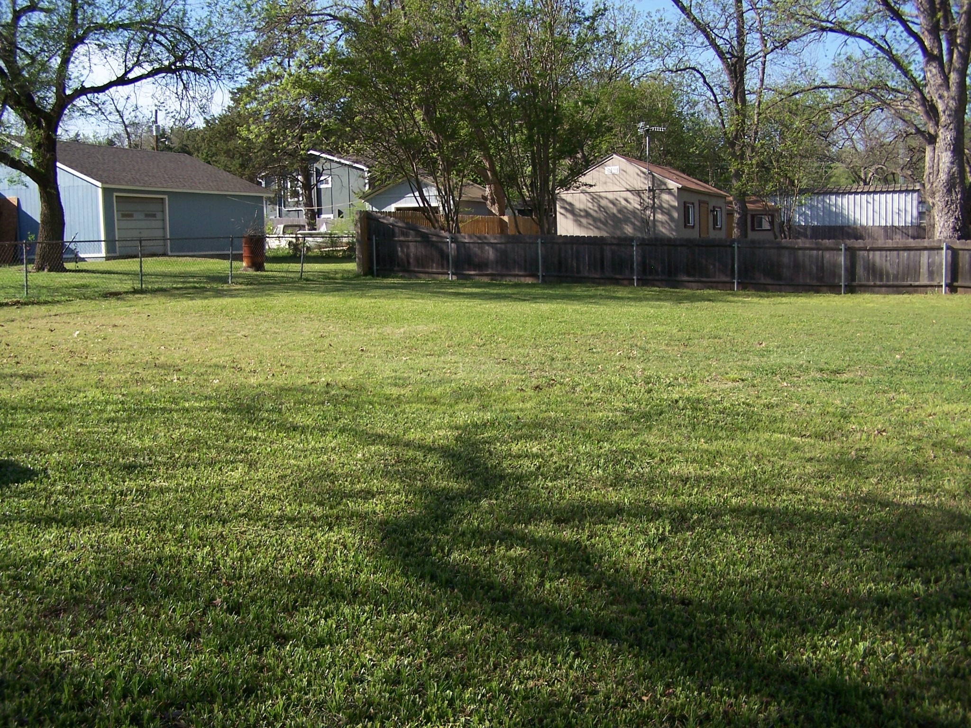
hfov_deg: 49.0
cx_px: 486
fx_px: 1066
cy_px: 364
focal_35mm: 38
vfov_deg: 37.7
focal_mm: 6.3
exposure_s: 1/800
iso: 80
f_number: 2.8
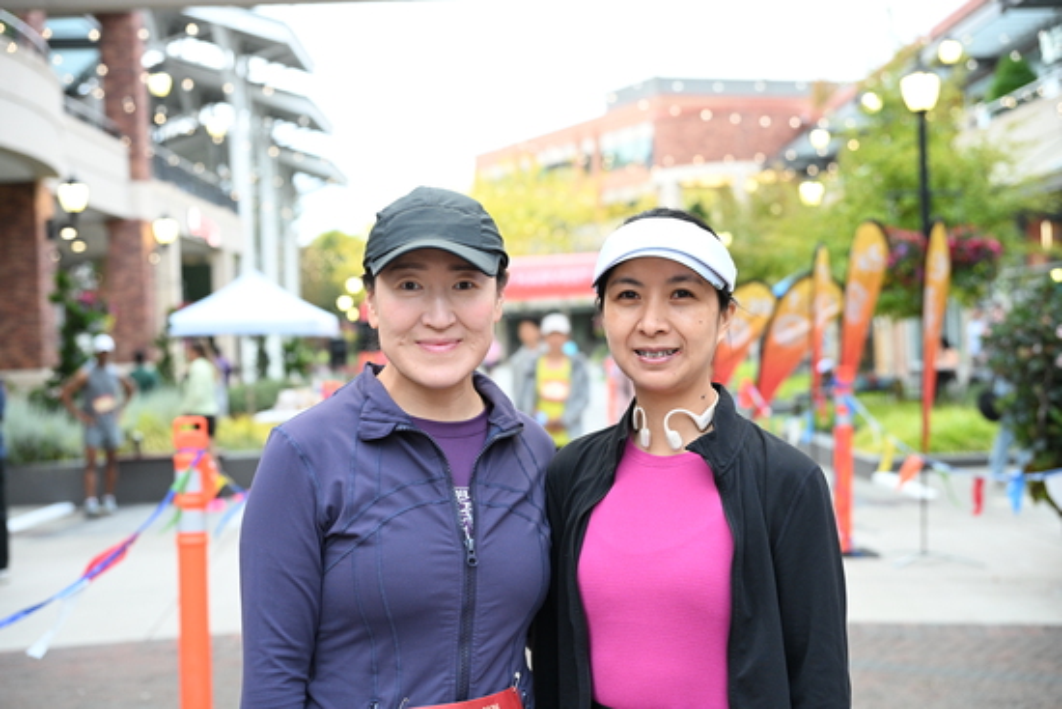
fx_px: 1652
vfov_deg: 24.2
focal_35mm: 56
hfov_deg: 35.6
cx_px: 531
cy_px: 354
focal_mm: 56
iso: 2000
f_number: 4
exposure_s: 1/200
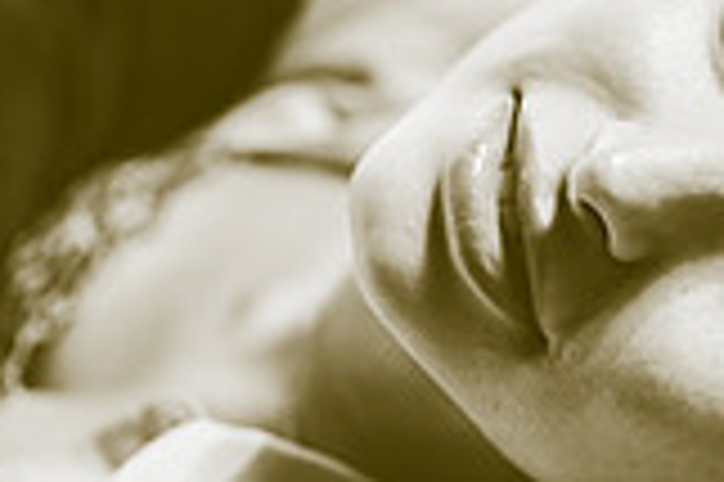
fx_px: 6168
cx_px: 265
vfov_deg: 4.5
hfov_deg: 6.7
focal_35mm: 307
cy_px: 264
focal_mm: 85
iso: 400
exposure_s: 1/200
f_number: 1.8
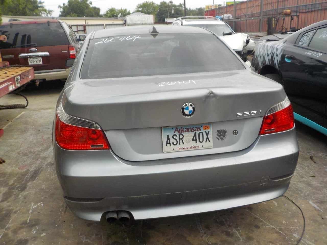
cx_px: 164
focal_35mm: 30
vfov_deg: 46.8
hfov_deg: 60.0
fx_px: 283
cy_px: 122
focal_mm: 4.1
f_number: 3.3
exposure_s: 1/400
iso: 125
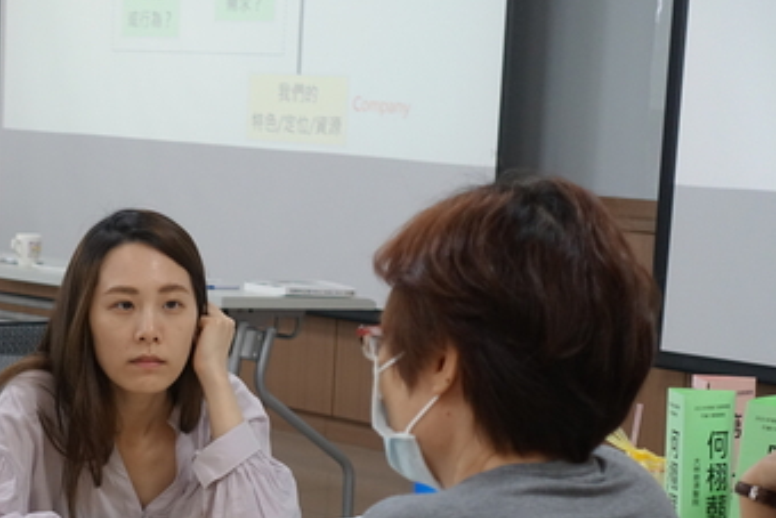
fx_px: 2264
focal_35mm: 105
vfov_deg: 12.9
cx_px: -9
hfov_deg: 18.9
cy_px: 524
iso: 500
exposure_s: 1/60
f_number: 2.8
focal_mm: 18.7
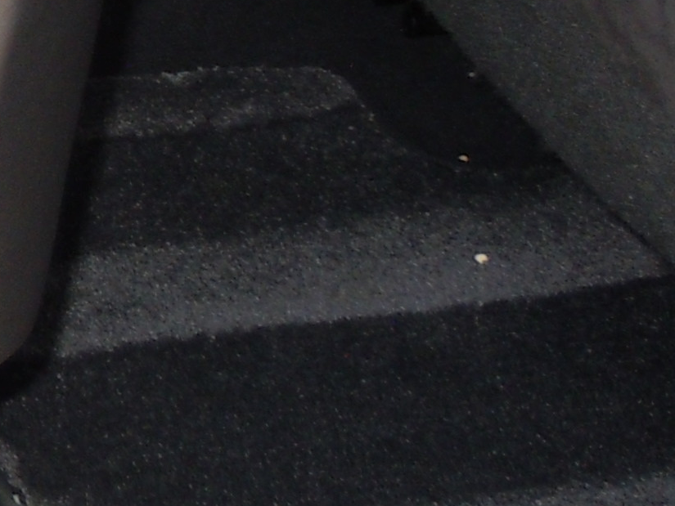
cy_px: -127
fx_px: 3062
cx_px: -706
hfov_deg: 11.3
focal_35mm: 157
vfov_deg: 9.3
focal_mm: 5.4
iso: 100
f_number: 3.5
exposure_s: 1/200
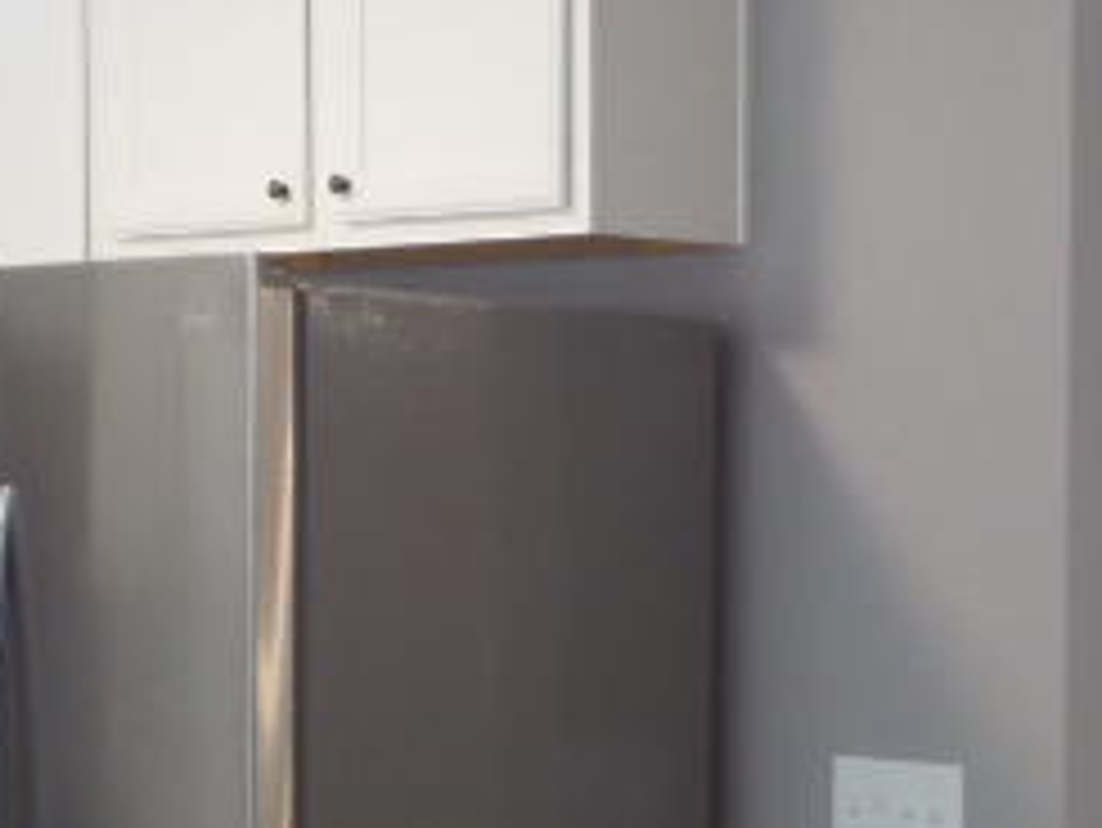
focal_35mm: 96
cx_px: 765
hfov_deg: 20.3
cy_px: 819
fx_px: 3058
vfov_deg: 15.2
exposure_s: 1/30
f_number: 2.8
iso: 250
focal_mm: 4.1
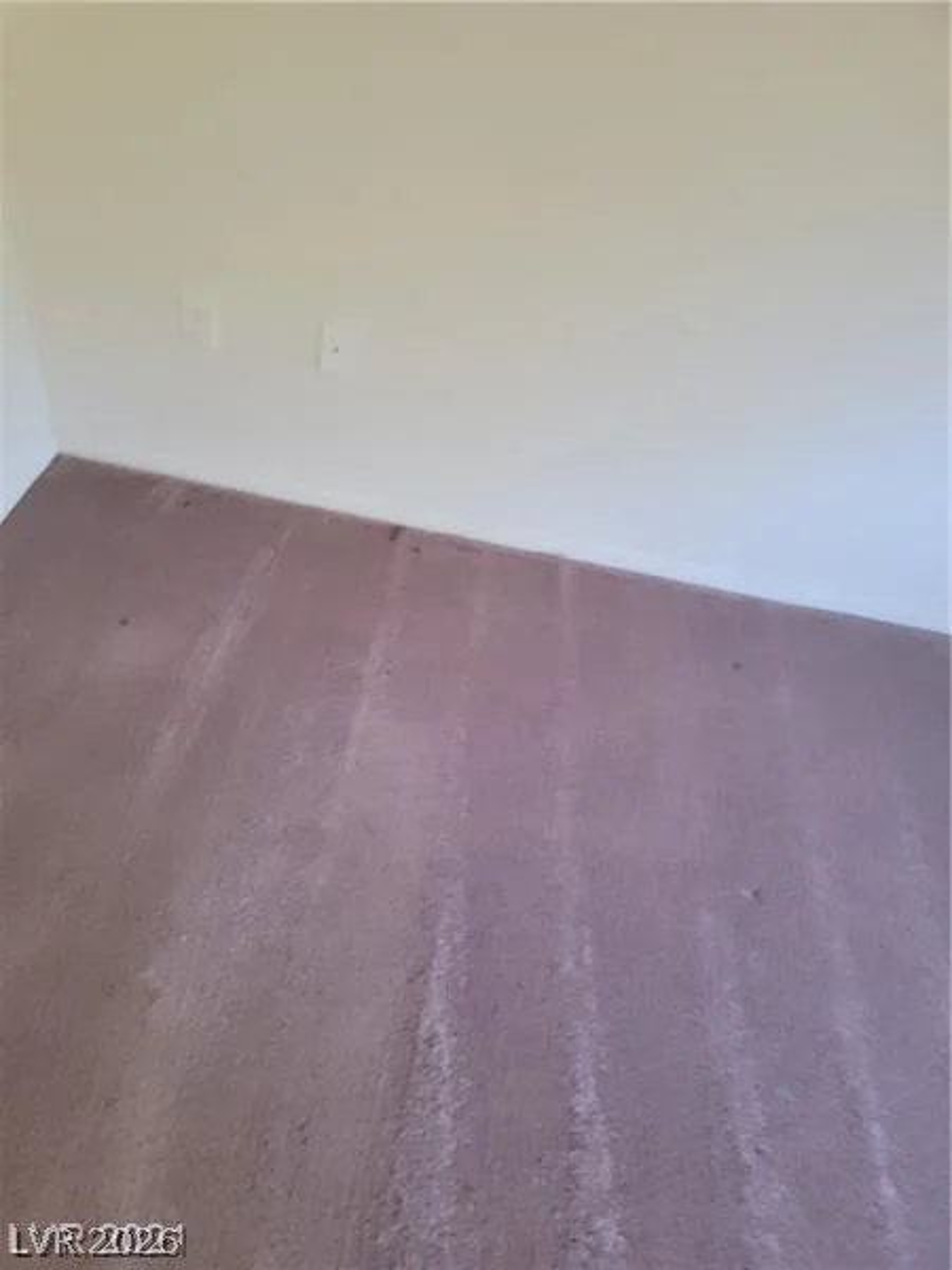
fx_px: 880
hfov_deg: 56.8
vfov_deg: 71.6
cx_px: 476
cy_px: 635
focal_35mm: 24
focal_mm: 6.7
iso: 400
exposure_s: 1/40
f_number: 1.8
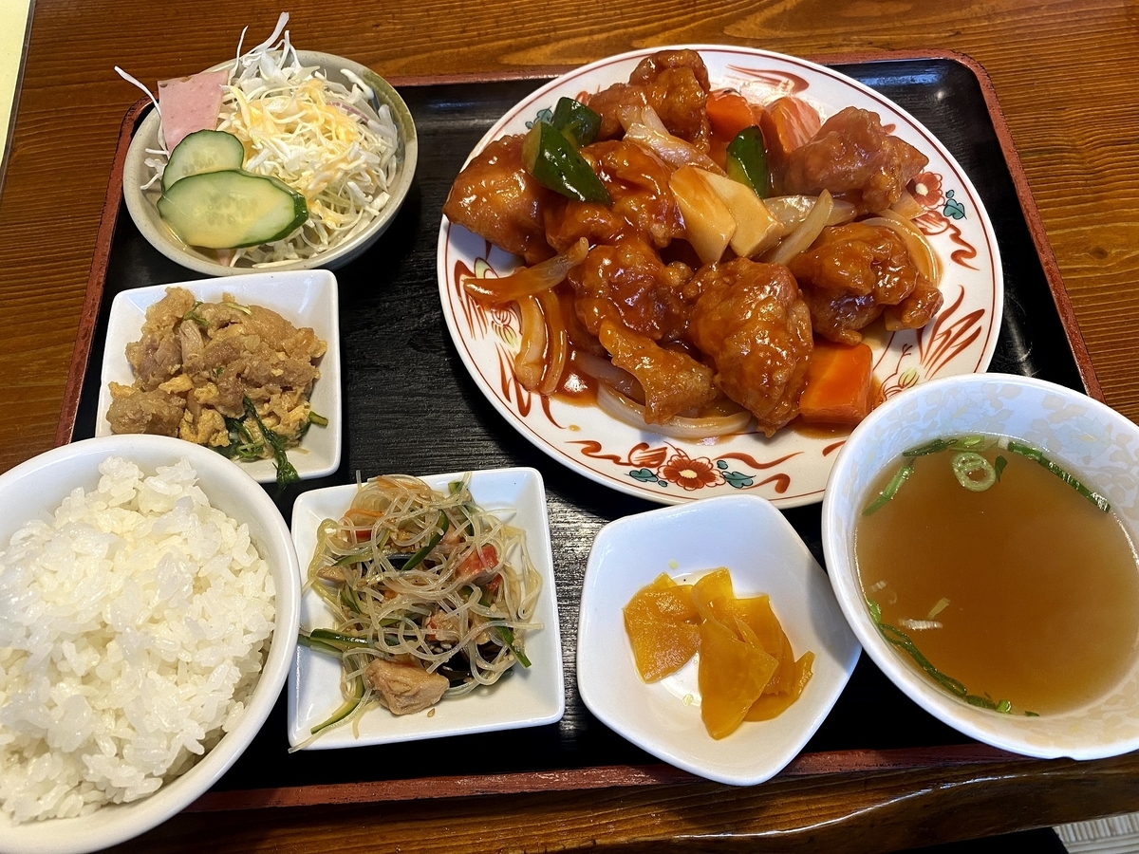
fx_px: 856
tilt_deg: -65.3
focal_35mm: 26
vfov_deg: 53.1
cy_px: 427
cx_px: 570
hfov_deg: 67.3
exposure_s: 1/60
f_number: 1.8
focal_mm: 4.25
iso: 80
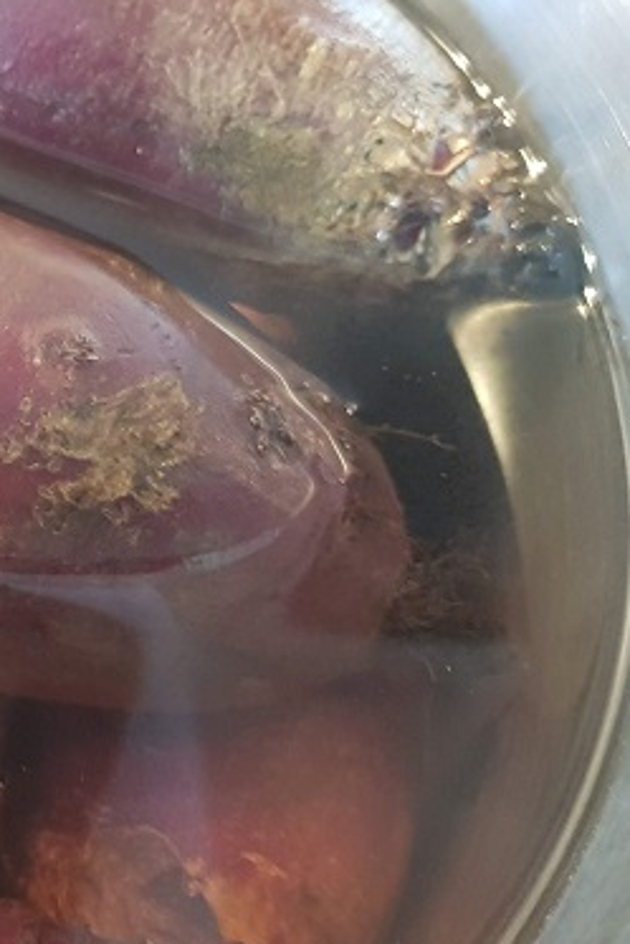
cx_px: -349
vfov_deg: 34.2
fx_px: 1521
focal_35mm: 58
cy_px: 625
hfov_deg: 19.8
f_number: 1.7
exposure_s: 1/33
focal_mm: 4.2
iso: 250
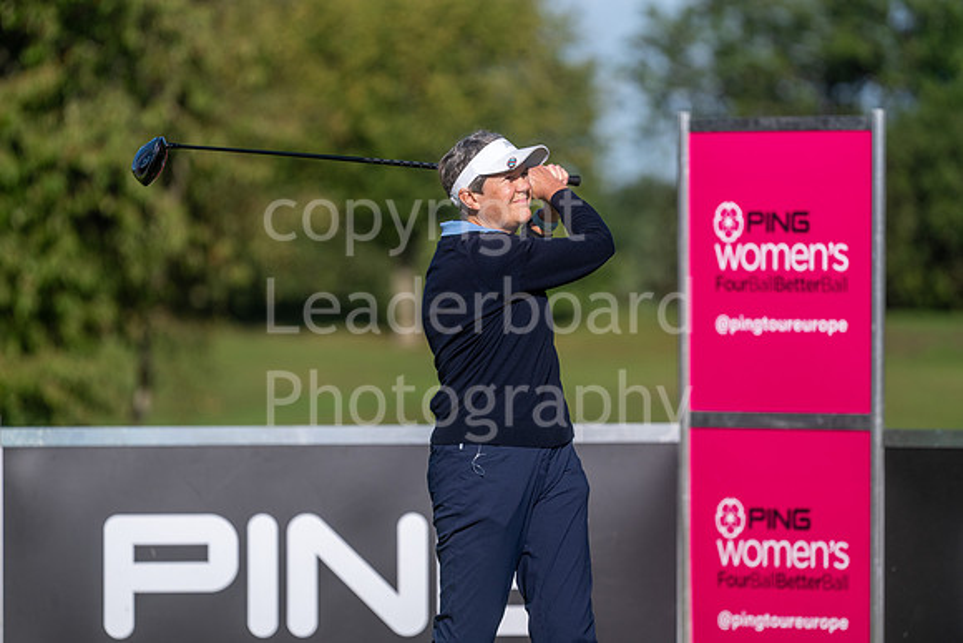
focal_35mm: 300
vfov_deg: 4.6
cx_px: 482
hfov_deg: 6.9
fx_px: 8027
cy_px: 322
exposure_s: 1/5000
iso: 500
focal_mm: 300
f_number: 5
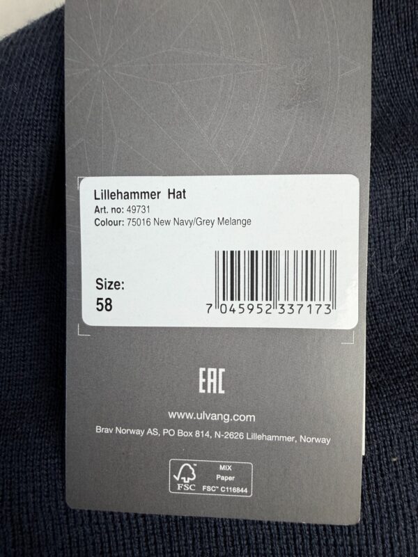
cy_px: 278
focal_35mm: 24
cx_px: 209
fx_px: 386
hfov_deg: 56.8
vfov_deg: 71.6
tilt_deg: -83.1
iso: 80
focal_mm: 2.22
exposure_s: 1/100
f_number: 2.2
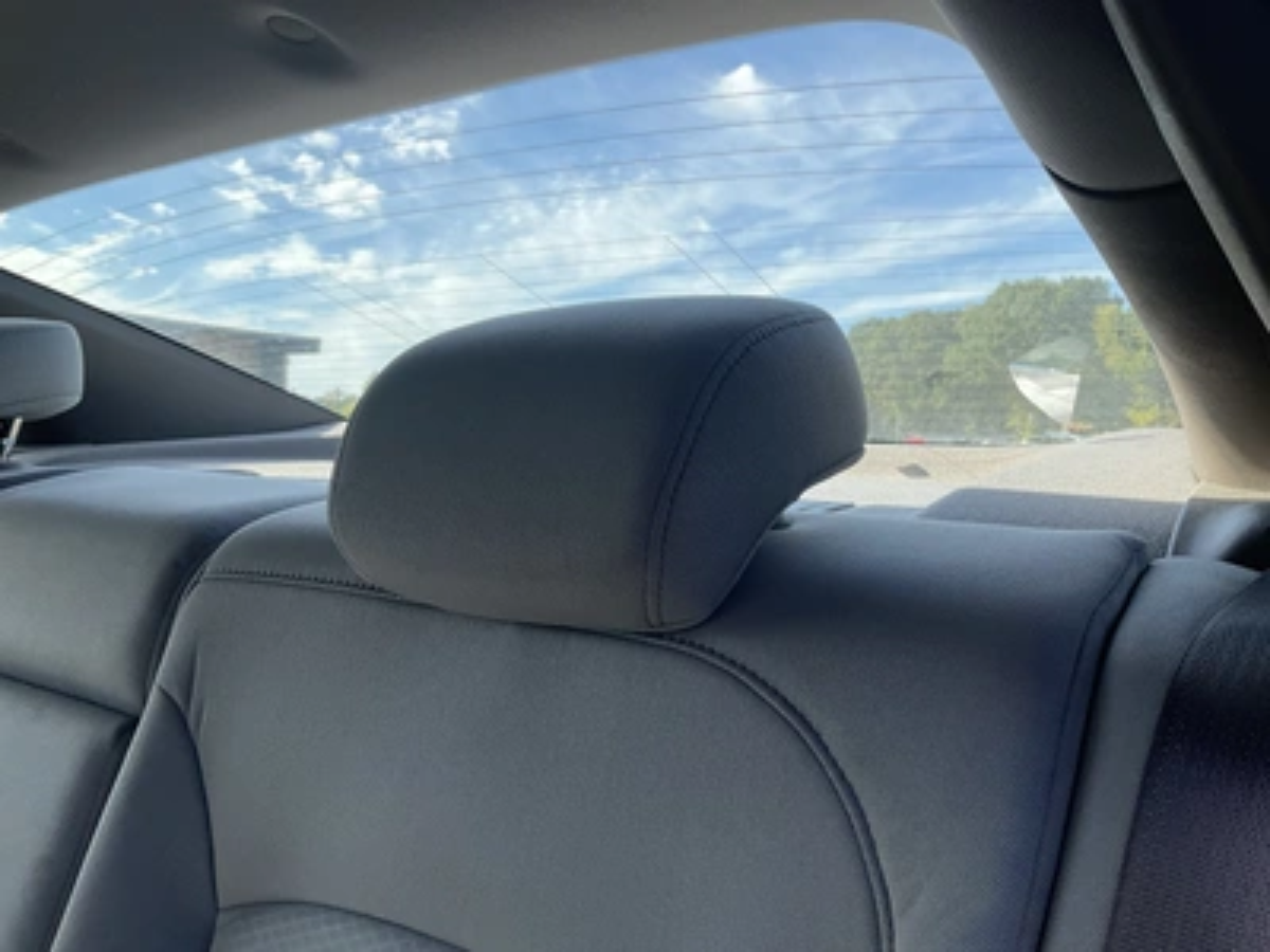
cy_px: 476
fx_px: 1064
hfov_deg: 61.7
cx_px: 635
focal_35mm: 29
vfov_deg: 48.2
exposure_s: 1/580
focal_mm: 3
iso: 25
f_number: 1.8
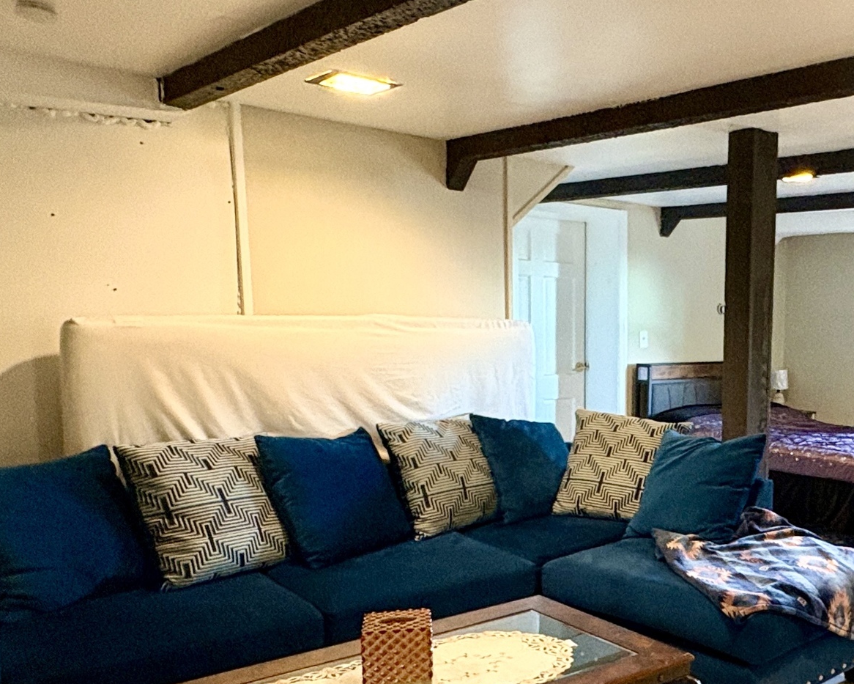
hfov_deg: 46.4
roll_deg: -1.3
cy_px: 457
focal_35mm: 36
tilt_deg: -8.6
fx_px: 910
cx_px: 735
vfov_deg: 40.6
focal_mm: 2.22
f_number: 2.2
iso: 400
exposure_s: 1/60
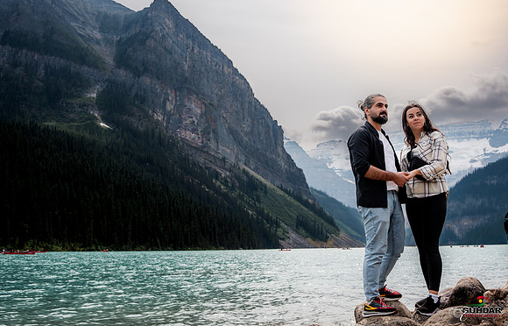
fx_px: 521
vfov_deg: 34.7
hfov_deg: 52.0
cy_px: 159
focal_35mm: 37
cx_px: 264
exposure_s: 1/1600
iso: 200
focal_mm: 35
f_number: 5.6
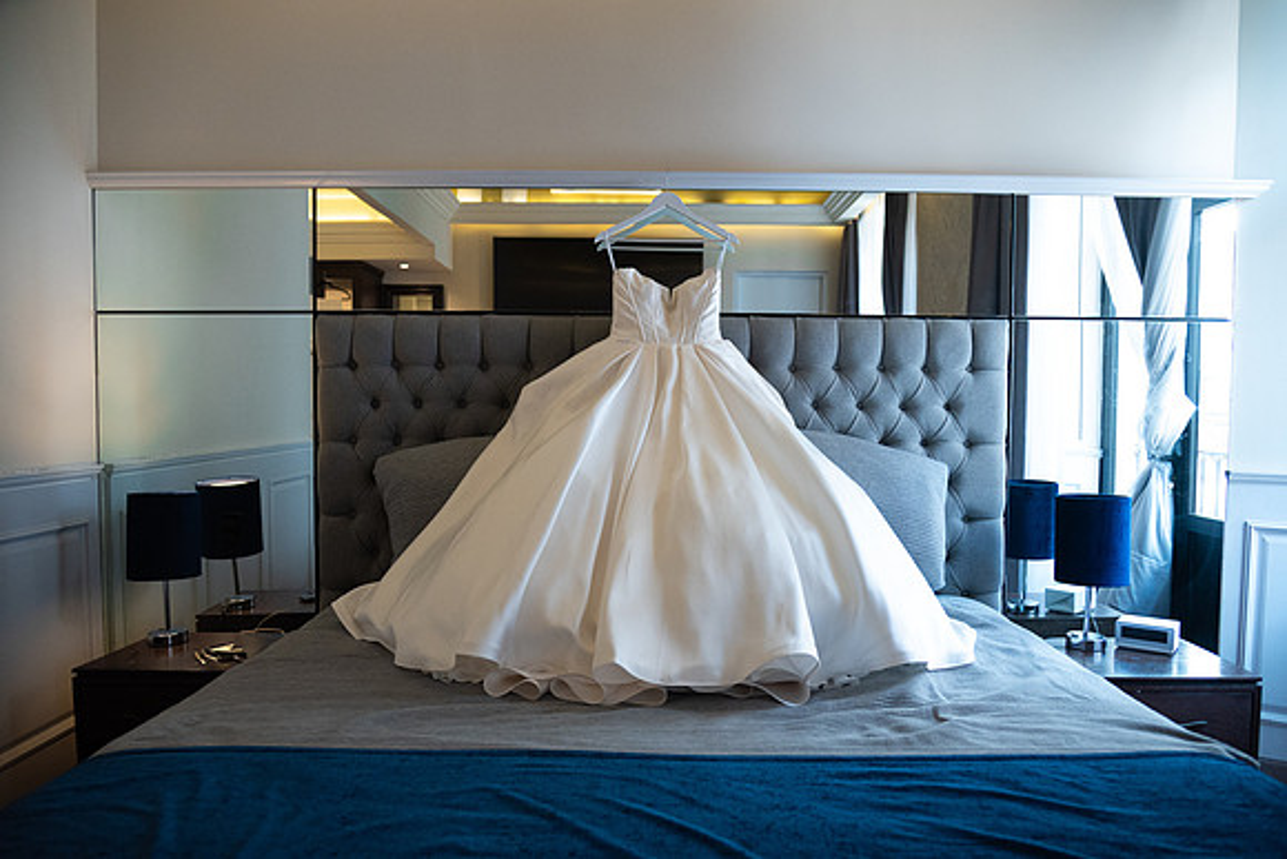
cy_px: 430
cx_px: 644
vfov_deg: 52.8
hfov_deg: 73.3
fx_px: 865
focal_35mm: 24
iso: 3200
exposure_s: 1/160
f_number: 4
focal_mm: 24
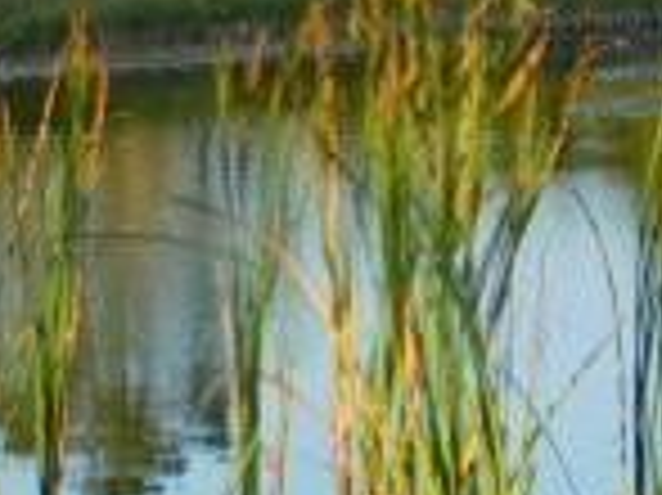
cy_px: 117
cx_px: 1333
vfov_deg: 5.2
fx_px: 5503
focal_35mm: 288
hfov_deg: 6.7
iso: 125
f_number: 4.2
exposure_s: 1/320
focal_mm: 11.7
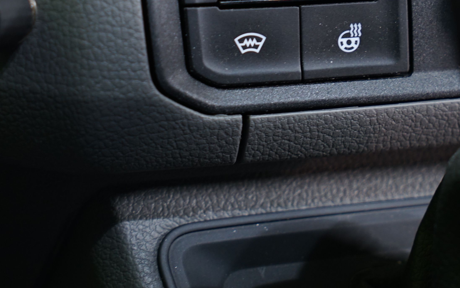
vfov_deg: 10.8
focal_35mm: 121
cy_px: 28
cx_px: 289
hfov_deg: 17.2
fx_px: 1517
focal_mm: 66
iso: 800
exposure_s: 1/20
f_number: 4.5
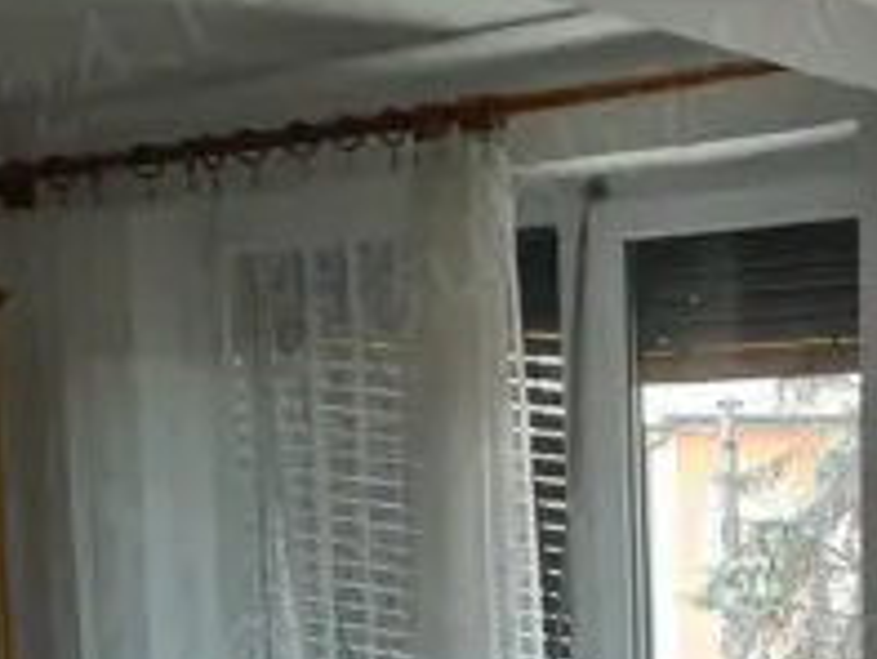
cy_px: 868
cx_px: 939
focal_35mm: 76
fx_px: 1927
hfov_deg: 24.1
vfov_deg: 18.1
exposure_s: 1/50
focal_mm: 4.6
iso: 64
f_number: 2
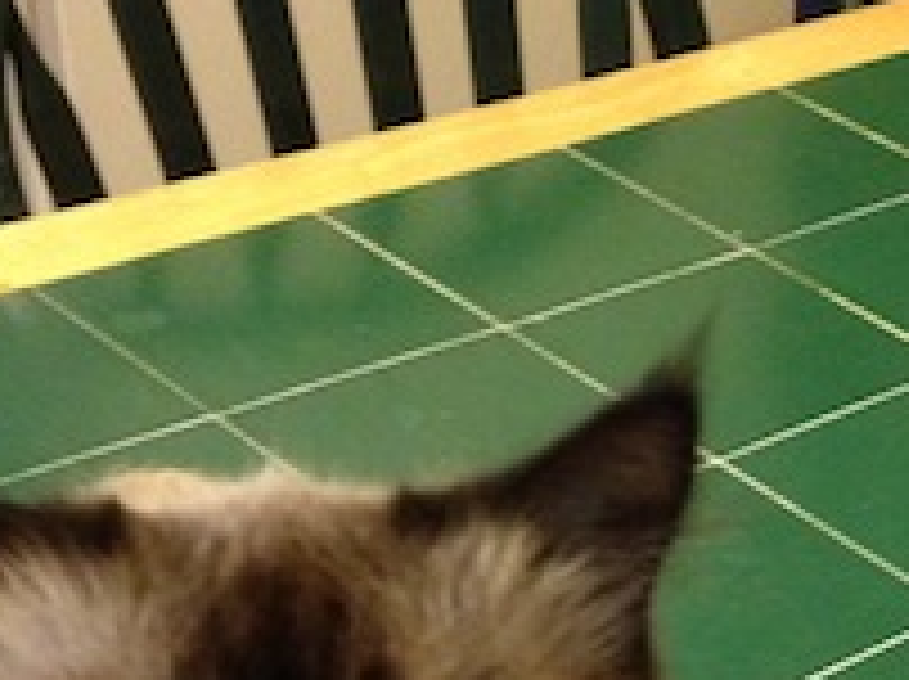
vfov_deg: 13.8
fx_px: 2728
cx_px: 999
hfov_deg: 18.2
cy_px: 797
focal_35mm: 104
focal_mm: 4.28
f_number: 2.4
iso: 400
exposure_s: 1/15
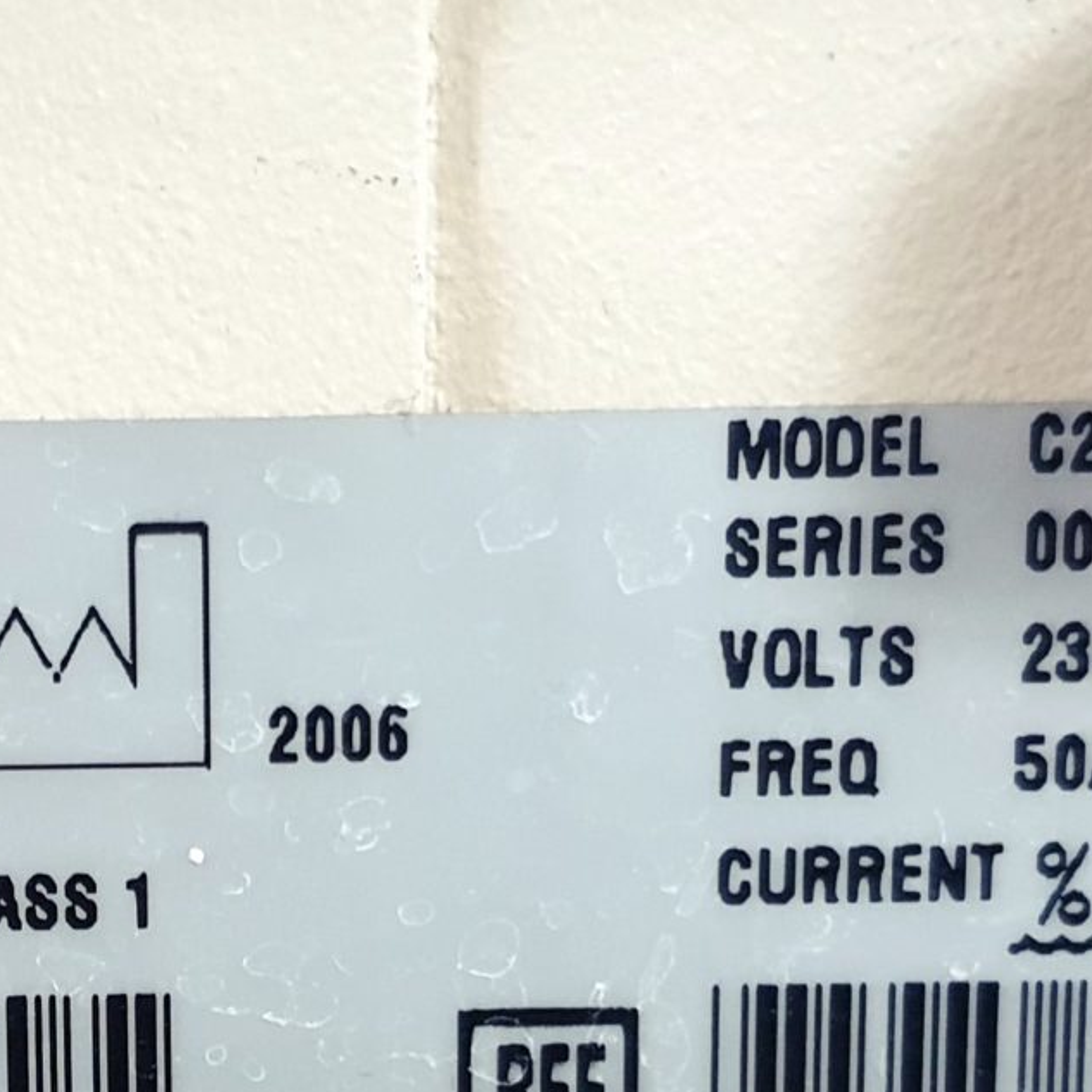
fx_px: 3319
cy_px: 994
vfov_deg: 18.4
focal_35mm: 93
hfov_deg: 18.4
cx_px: 119
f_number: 1.5
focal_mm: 4.3
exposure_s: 1/50
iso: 400
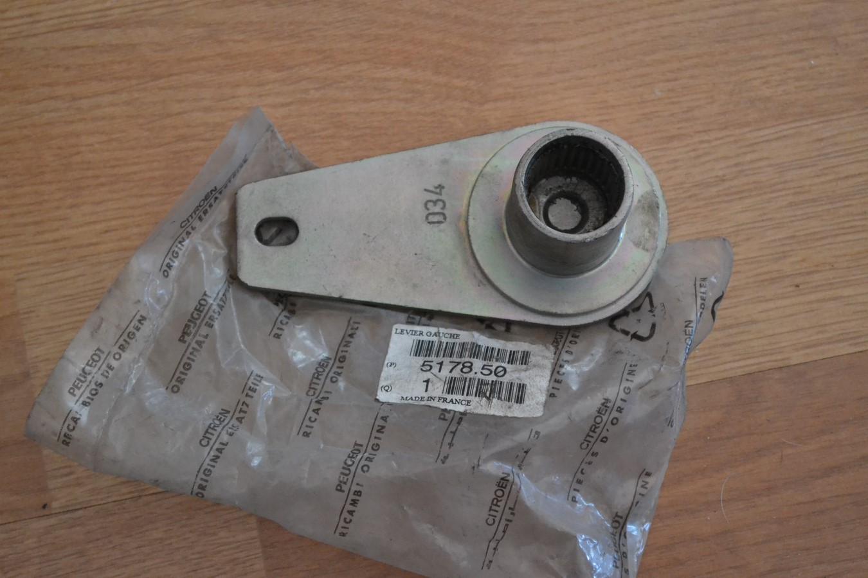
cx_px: 434
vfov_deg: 16.6
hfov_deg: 24.6
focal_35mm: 82
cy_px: 289
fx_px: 1989
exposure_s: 1/40
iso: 3200
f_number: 5.6
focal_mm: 55
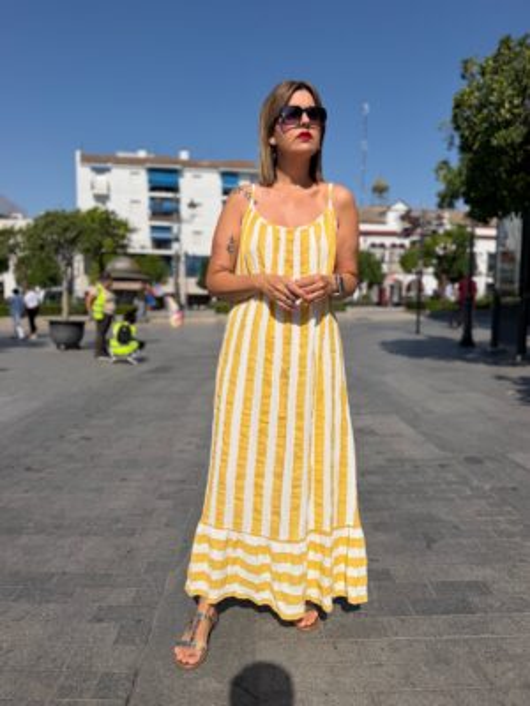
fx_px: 490
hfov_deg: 56.8
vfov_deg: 71.6
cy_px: 353
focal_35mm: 24
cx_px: 265
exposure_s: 1/10309
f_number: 1.78
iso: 80
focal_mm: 6.76
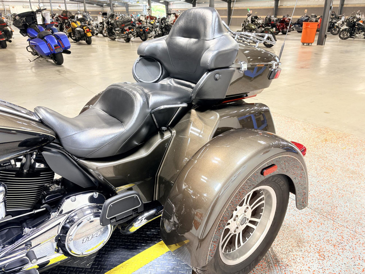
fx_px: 274
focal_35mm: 26
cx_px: 182
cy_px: 137
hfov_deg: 67.3
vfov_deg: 53.1
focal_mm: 5.96
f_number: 1.6
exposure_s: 1/60
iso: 100
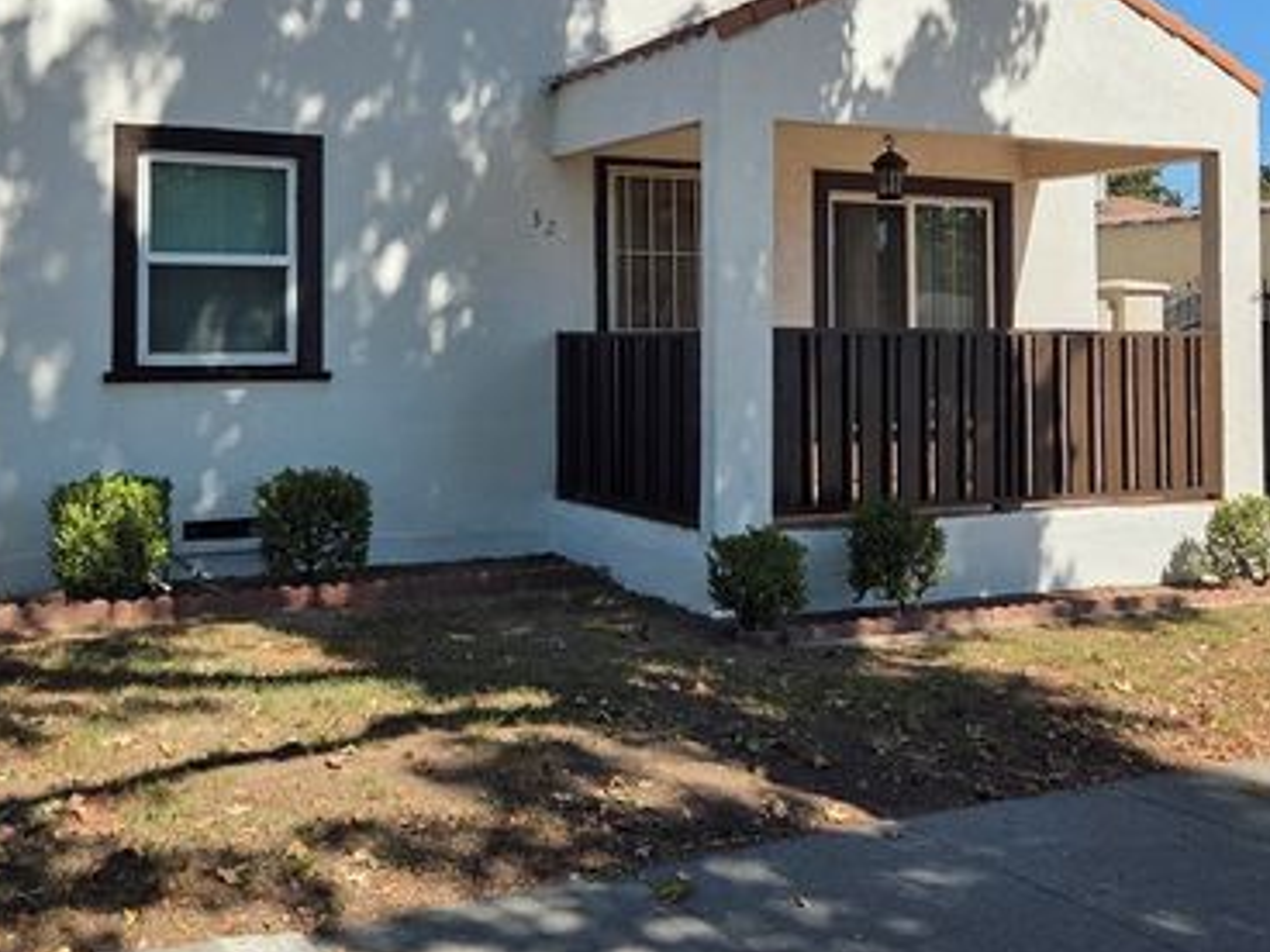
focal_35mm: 40
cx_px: 566
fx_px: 1468
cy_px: 300
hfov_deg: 46.7
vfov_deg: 35.5
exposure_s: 1/5545
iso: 80
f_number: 1.8
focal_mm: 5.4
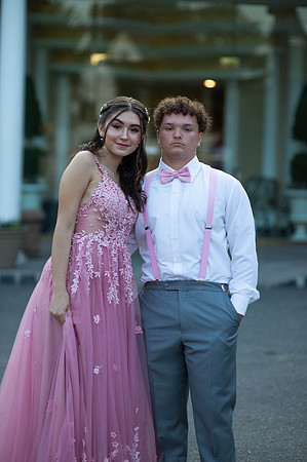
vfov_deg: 23.9
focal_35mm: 85
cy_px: 231
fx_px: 1090
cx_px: 154
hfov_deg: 16.0
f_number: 2
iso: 250
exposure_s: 1/1000
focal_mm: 85
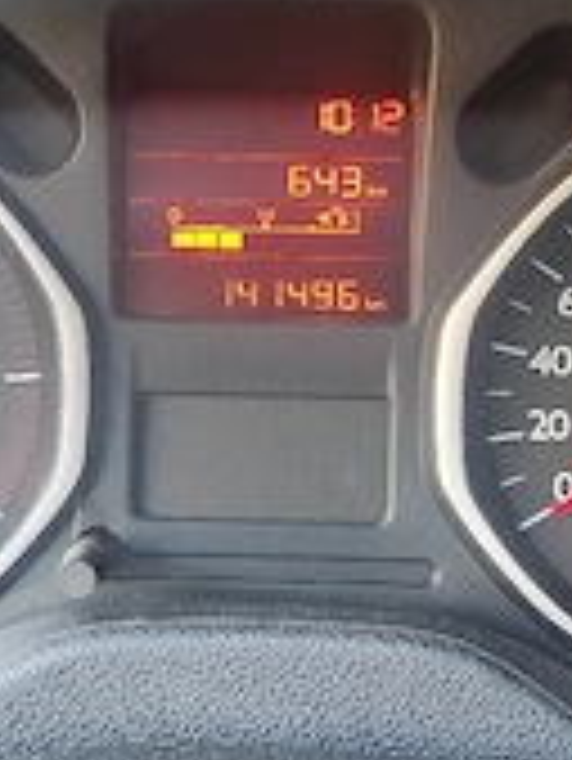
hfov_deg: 24.8
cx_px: 234
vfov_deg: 32.7
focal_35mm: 59
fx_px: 1298
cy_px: 378
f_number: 1.89
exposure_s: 1/33
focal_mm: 5.43
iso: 1000
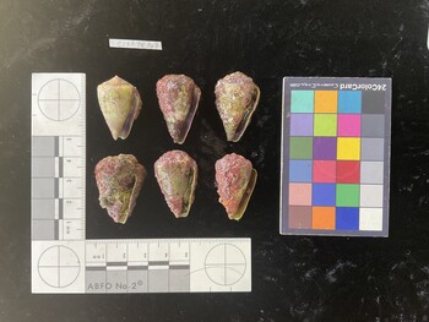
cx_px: 214
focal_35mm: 29
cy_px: 161
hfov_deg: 61.6
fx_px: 360
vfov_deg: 48.3
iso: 50
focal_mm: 3
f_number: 1.8
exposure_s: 1/60
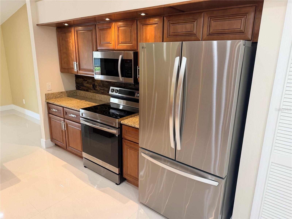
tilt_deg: -14.5
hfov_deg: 71.6
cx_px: 146
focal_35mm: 24
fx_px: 202
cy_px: 110
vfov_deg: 56.8
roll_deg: -1.0
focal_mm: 6.76
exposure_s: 1/120
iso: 200
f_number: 1.78
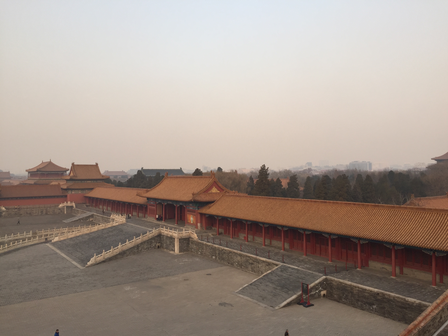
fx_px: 375
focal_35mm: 29
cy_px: 168
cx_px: 224
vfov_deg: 48.2
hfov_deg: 61.7
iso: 32
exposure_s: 1/421
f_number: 2.2
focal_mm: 4.15
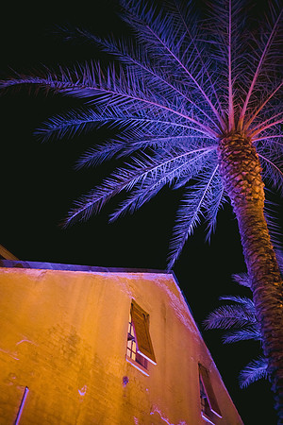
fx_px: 330
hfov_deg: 46.4
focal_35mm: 28
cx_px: 142
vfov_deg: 65.5
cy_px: 212
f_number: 2.8
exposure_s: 1/60
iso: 2000
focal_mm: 28
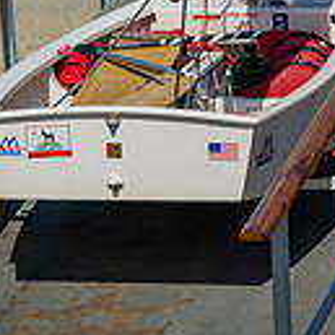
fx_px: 3909
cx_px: 221
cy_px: -239
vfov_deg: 4.9
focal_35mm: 357
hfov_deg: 4.9
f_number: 6.3
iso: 100
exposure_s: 1/400
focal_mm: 120
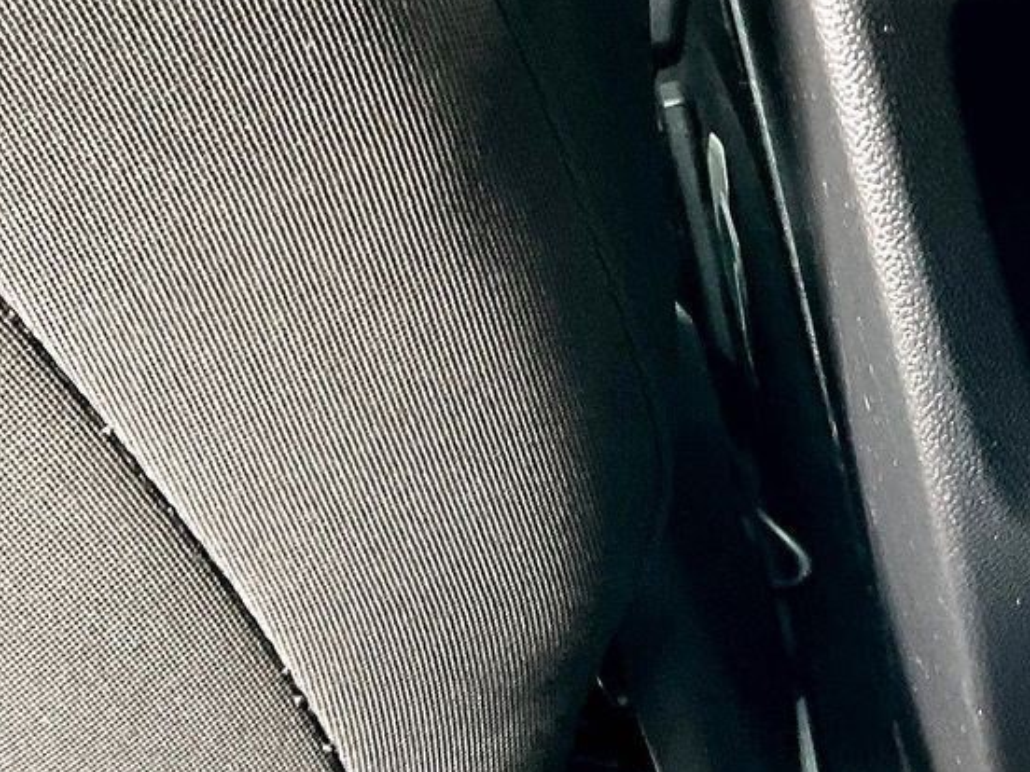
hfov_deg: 21.3
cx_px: 1304
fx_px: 2499
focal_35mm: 84
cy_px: 123
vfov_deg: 17.4
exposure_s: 1/60
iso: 200
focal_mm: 3
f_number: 1.8
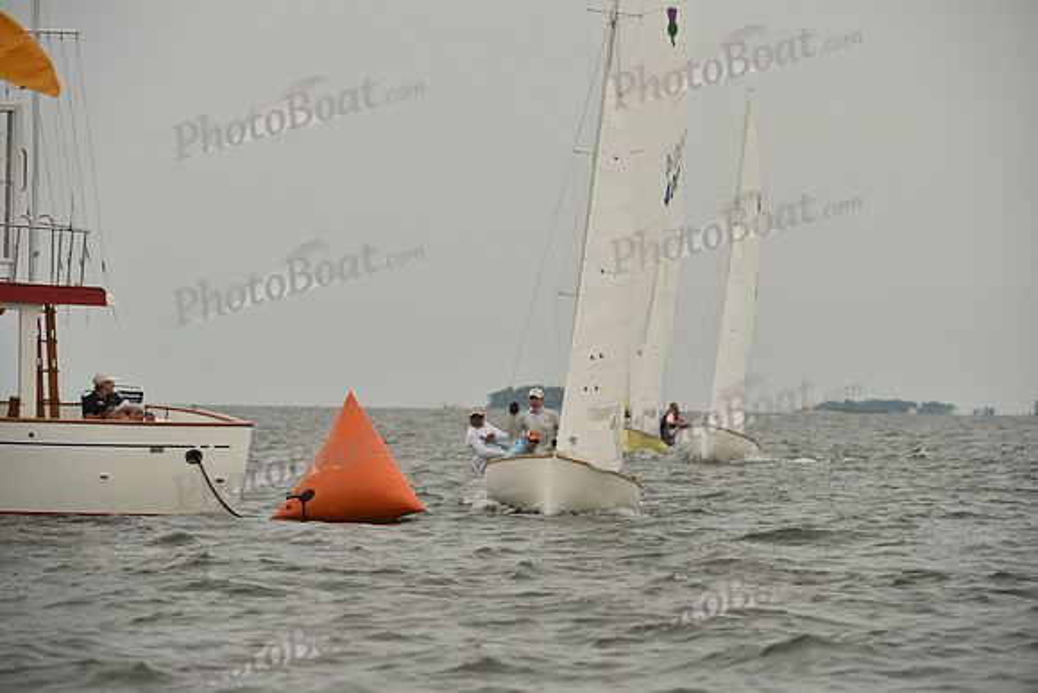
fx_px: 6921
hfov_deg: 8.6
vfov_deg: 5.7
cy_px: 346
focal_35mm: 240
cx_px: 519
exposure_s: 1/1000
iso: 400
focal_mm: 240
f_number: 6.3
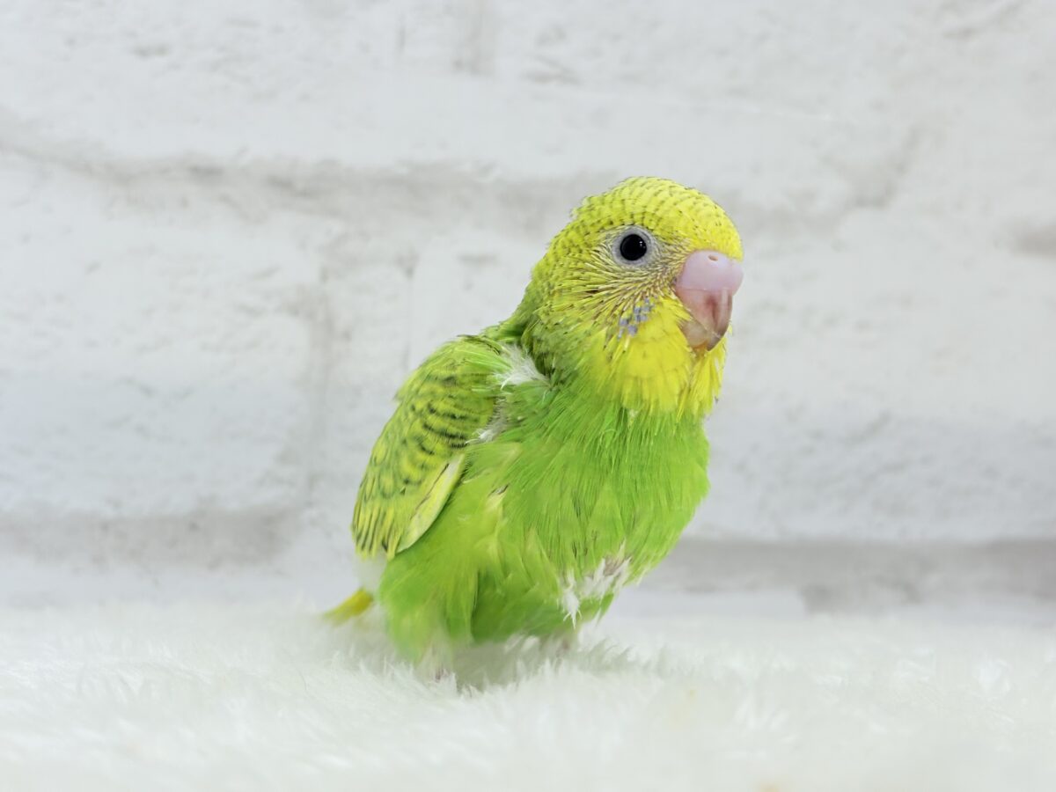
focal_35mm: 52
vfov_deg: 28.0
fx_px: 1586
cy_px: 396
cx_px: 528
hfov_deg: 36.8
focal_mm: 5.96
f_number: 1.6
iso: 64
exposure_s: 1/100
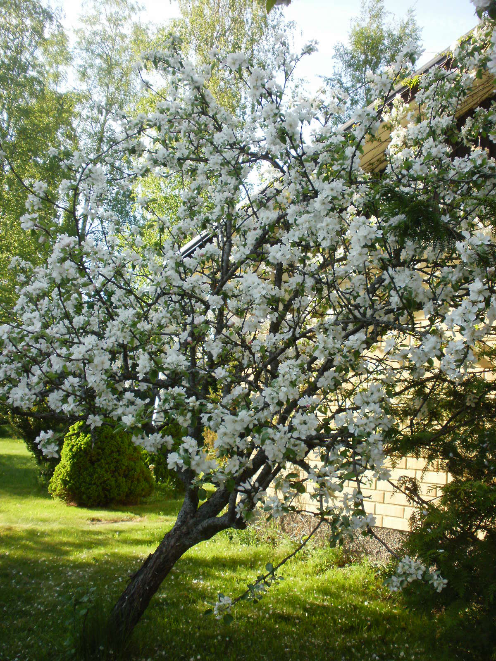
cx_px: 248
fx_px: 688
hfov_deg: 39.7
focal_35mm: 36
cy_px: 330
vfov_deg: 51.4
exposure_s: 1/200
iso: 100
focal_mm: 6.3
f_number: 3.5
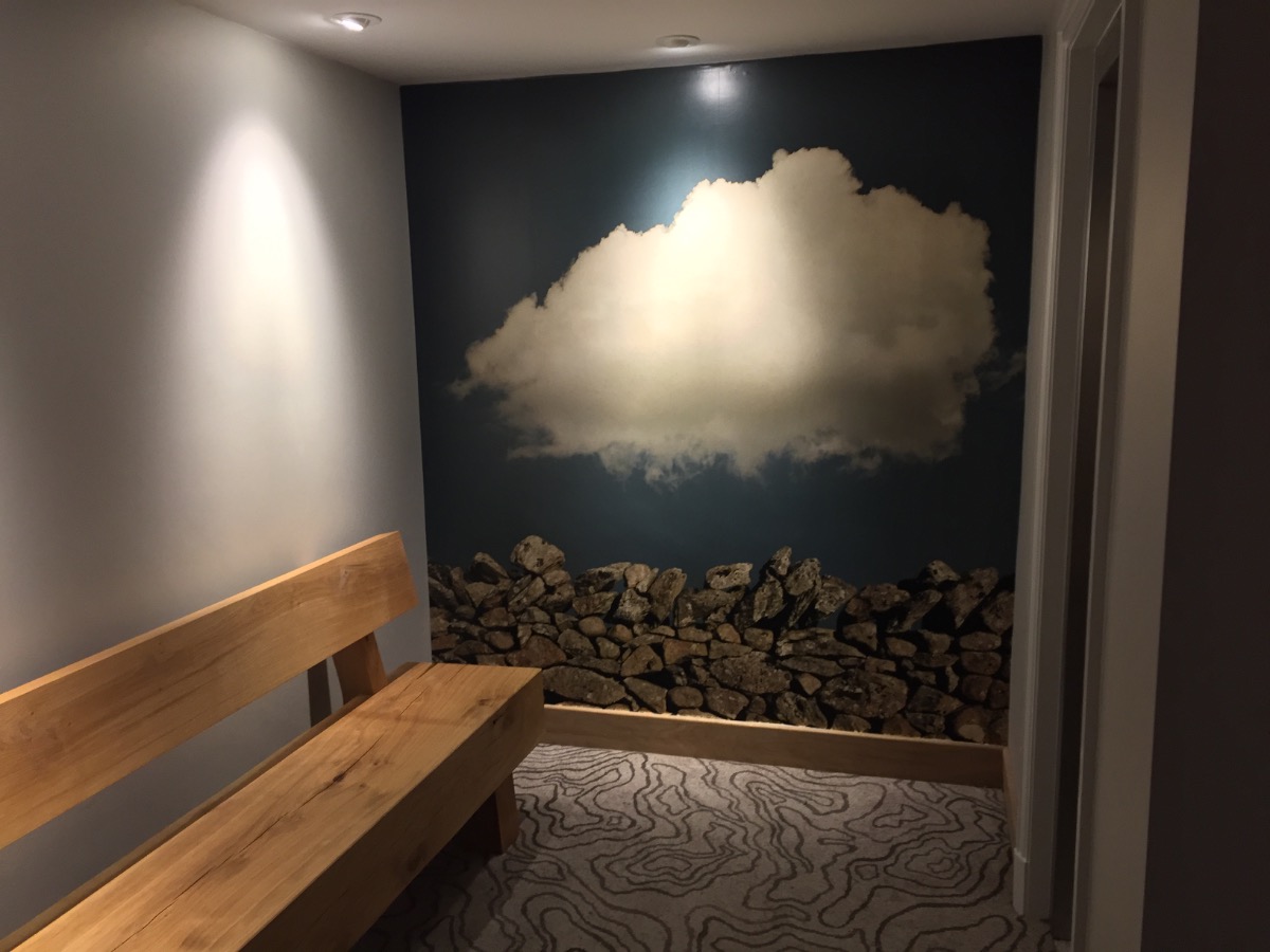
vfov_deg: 48.2
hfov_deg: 61.7
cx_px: 635
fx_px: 1064
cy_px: 476
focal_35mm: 29
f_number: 2.2
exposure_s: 1/33
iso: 160
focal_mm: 4.15
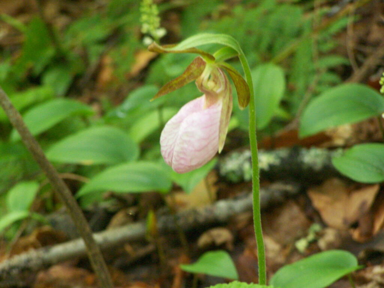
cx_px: 192
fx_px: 2418
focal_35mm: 218
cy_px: 144
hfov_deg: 9.1
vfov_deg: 6.8
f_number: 3.2
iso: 400
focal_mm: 36.2
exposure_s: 1/125
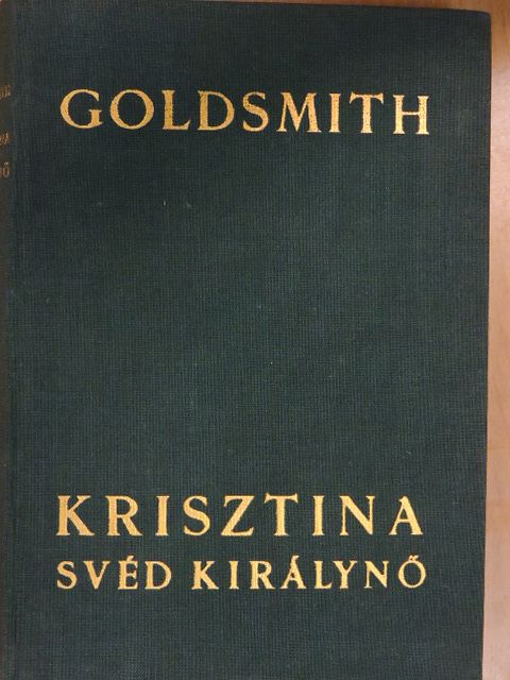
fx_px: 1080
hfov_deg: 26.6
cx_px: 255
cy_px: 340
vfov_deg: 34.9
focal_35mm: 55
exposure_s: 1/100
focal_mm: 9.9
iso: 1600
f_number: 4
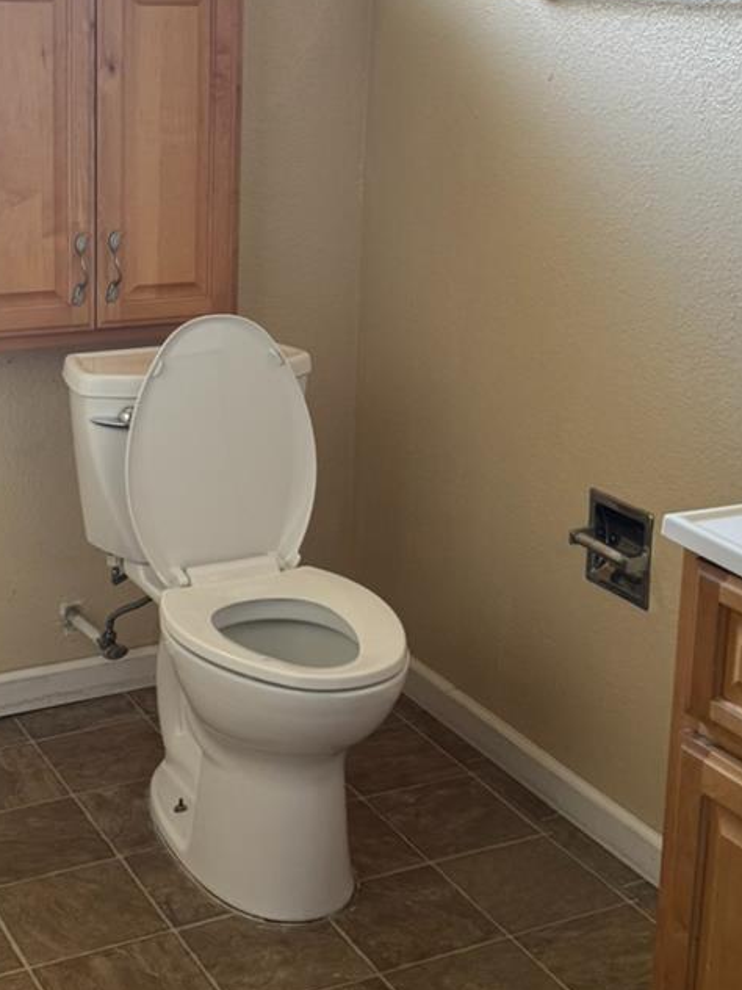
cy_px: 304
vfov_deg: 33.4
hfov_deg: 25.6
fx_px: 1629
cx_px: 309
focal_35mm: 57
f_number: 1.78
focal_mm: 6.76
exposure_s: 1/121
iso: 200
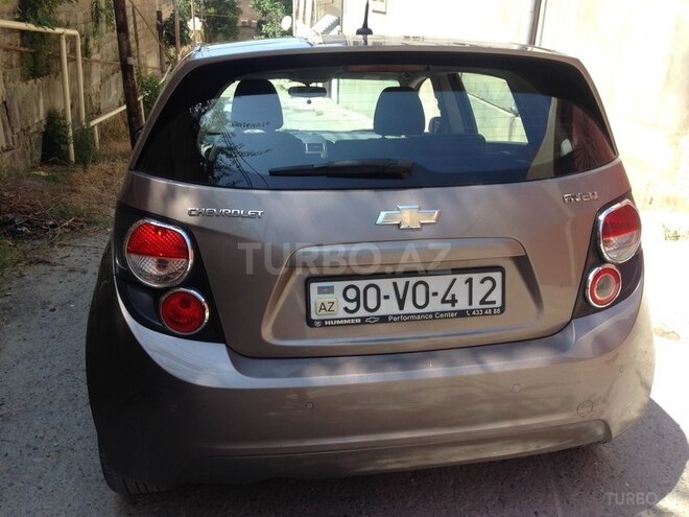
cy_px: 258
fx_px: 657
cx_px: 344
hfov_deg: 55.4
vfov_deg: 42.9
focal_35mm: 33
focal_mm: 4.12
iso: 50
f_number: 2.4
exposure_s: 1/547
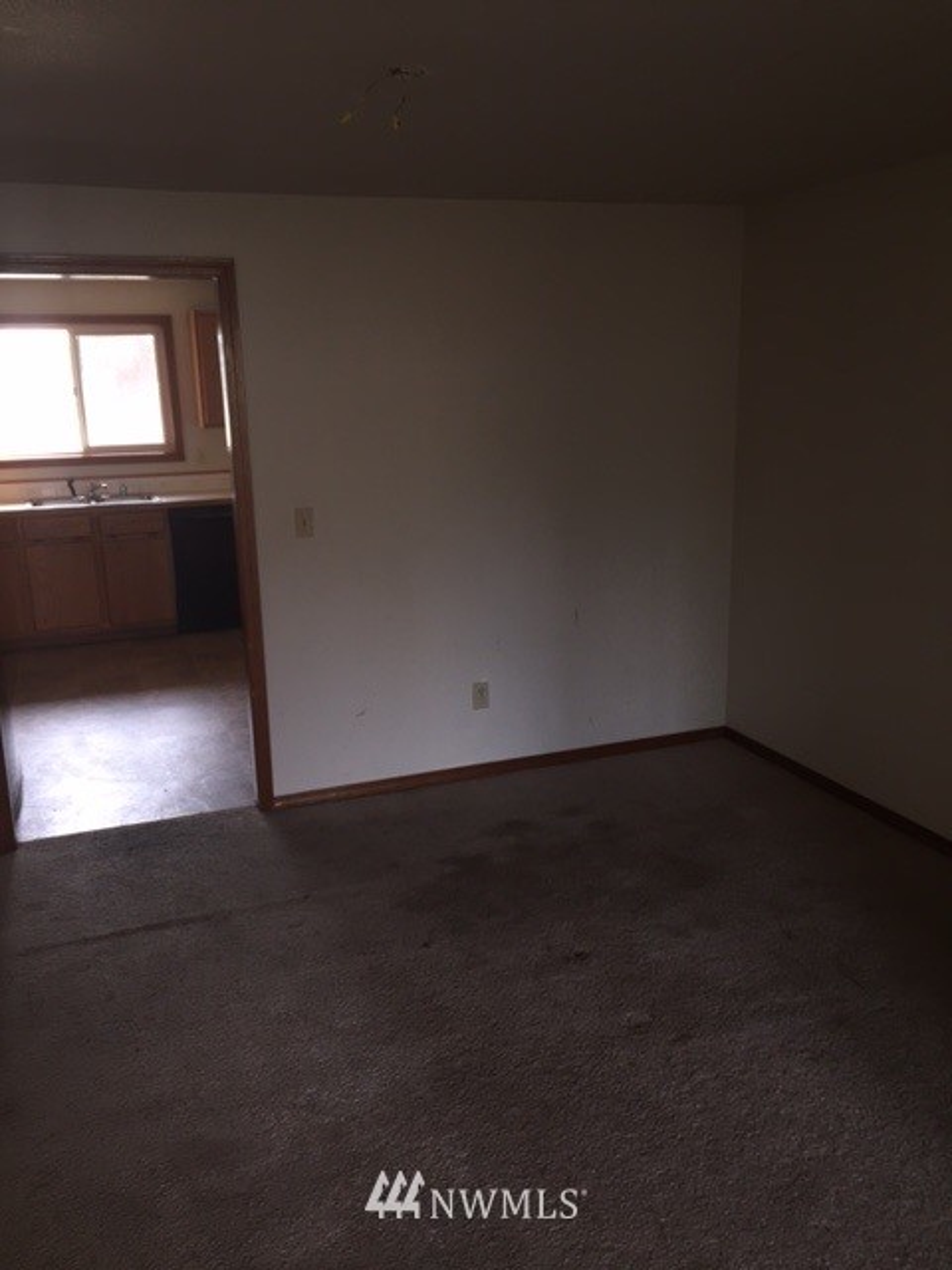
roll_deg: +1.9
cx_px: 476
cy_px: 635
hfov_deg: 48.2
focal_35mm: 29
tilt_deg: -12.9
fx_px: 1063
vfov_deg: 61.7
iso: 50
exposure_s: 1/30
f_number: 2.2
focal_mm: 4.15
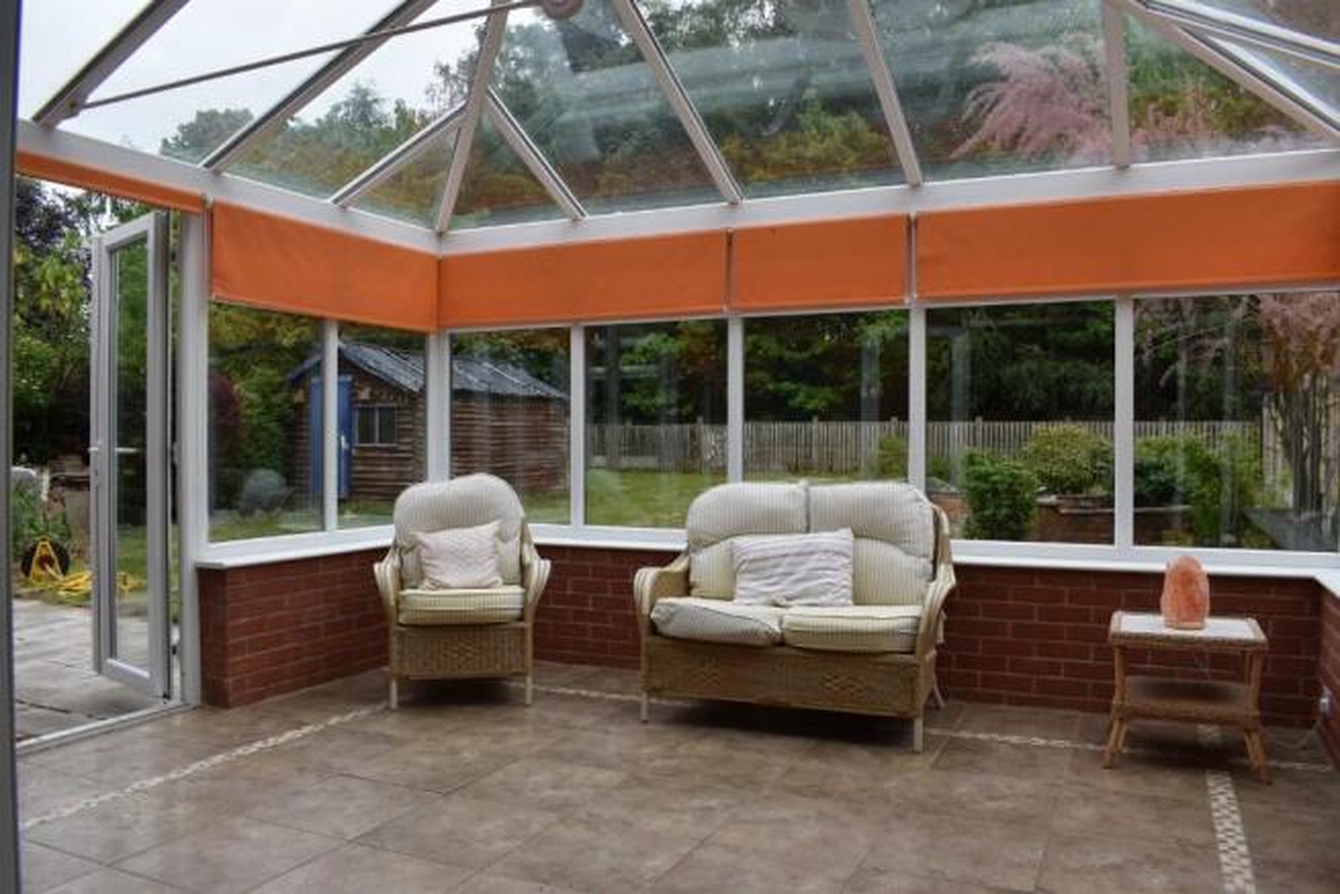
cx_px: 670
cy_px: 447
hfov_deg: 67.4
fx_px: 1005
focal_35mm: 27
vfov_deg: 48.0
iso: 180
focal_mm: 18
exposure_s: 1/250
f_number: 8
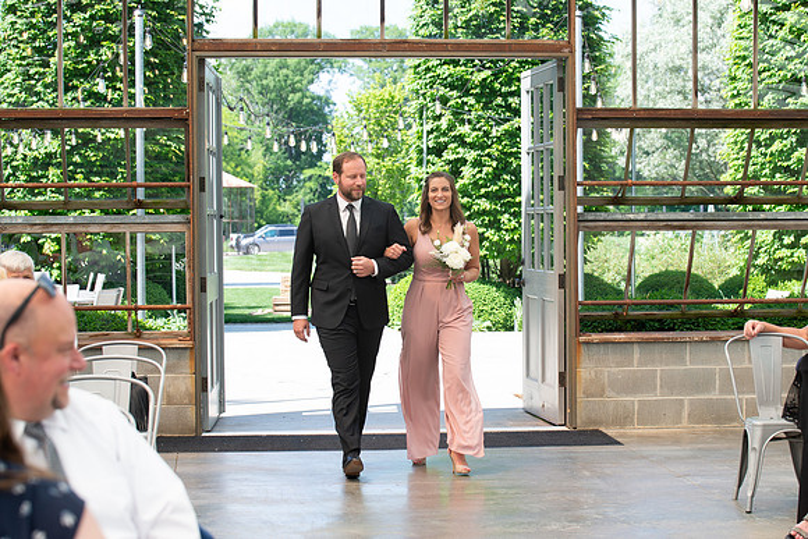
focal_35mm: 83
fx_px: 1871
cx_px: 430
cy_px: 318
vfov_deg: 16.4
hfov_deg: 24.4
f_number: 5
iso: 160
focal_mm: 70
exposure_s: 1/250
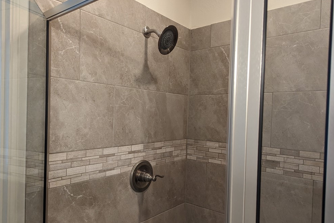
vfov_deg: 49.5
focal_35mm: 26
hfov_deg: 69.4
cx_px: 167
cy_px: 117
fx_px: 241
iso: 724
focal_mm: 6.81
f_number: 1.85
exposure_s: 1/60
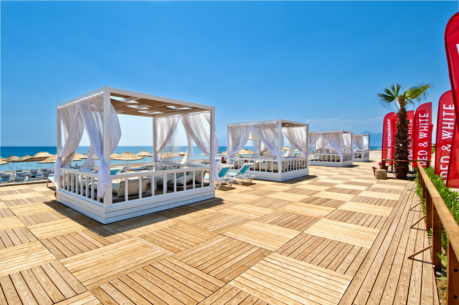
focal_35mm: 18
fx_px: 229
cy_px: 152
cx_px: 230
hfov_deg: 90.1
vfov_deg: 67.2
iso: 200
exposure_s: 1/500
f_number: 11
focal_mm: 12
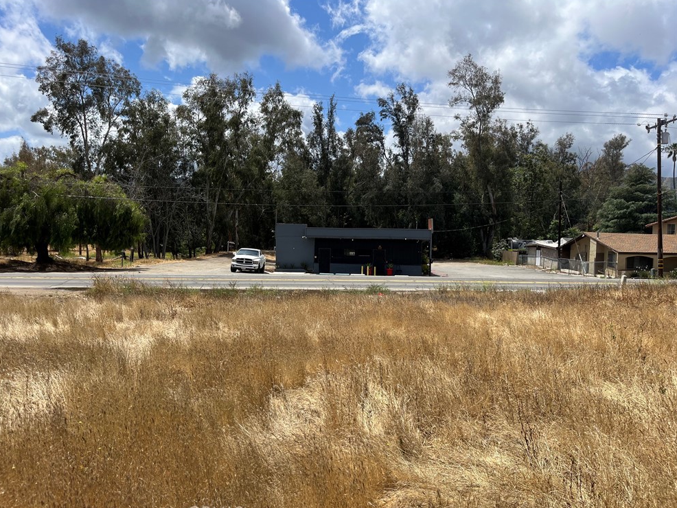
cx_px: 328
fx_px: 528
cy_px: 259
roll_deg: -1.9
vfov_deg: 51.4
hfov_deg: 65.3
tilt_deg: -3.6
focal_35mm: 27
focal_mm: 5.1
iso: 50
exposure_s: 1/4484
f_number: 1.6
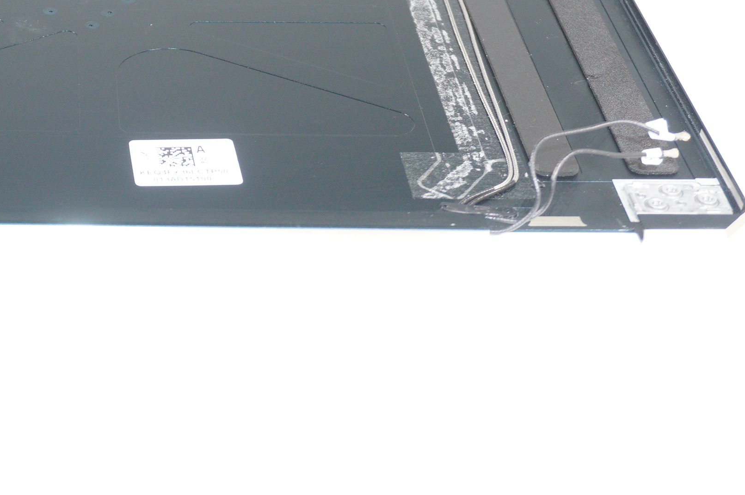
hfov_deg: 23.7
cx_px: 99
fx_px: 1737
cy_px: 105
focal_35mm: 84
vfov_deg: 16.1
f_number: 5
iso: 800
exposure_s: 1/160
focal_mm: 30
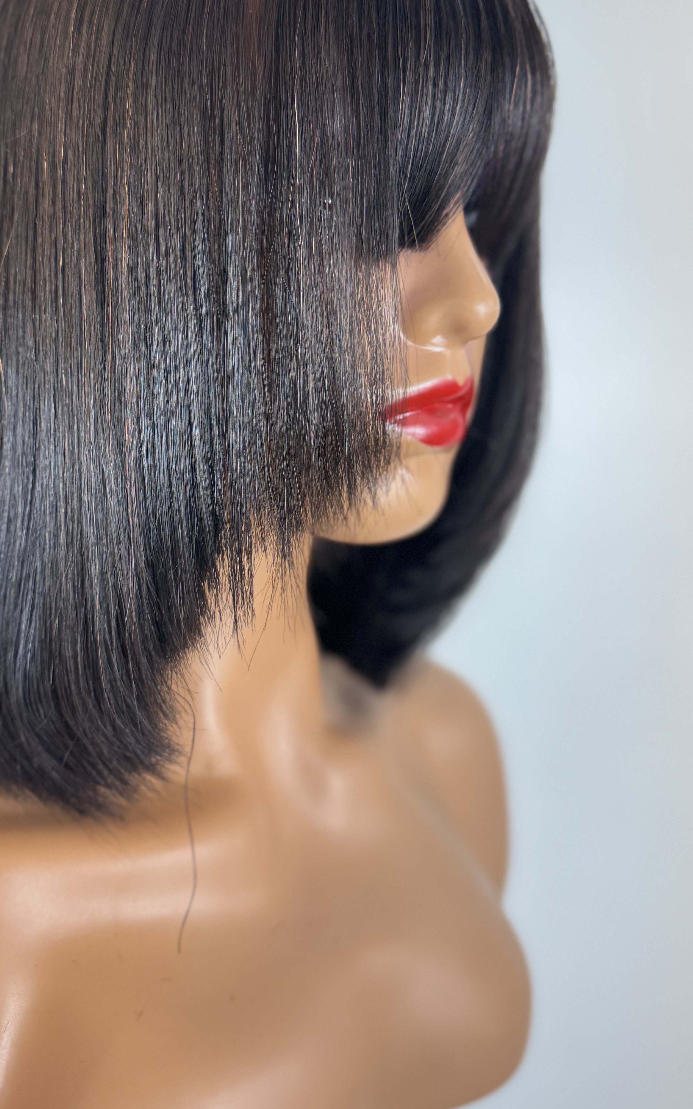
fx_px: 1027
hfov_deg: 37.2
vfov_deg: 56.2
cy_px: 433
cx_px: 290
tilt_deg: -3.3
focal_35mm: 34
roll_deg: +0.5
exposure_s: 1/100
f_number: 1.78
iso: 160
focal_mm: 6.76
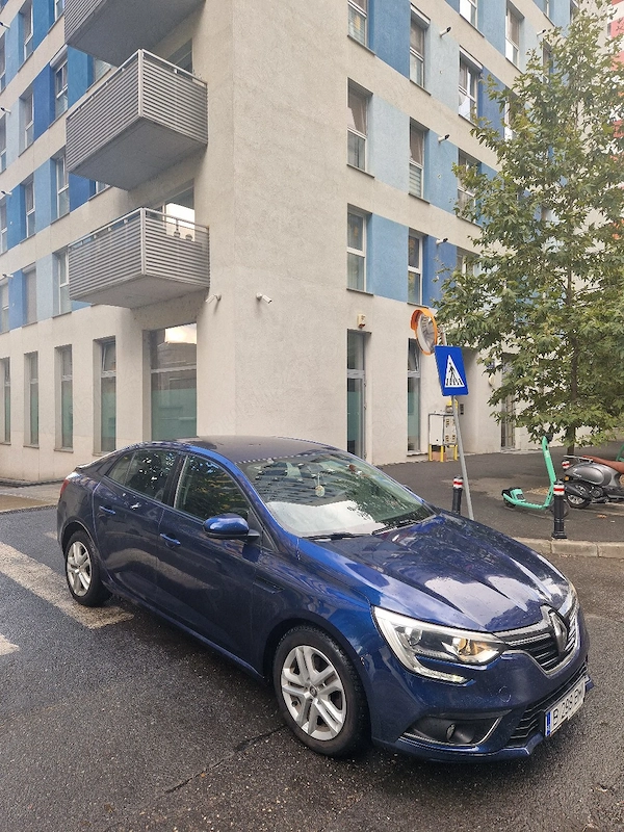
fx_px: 553
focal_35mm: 23
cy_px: 416
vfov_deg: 73.9
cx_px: 312
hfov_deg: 58.9
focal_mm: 5.4
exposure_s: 1/182
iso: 50
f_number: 1.8
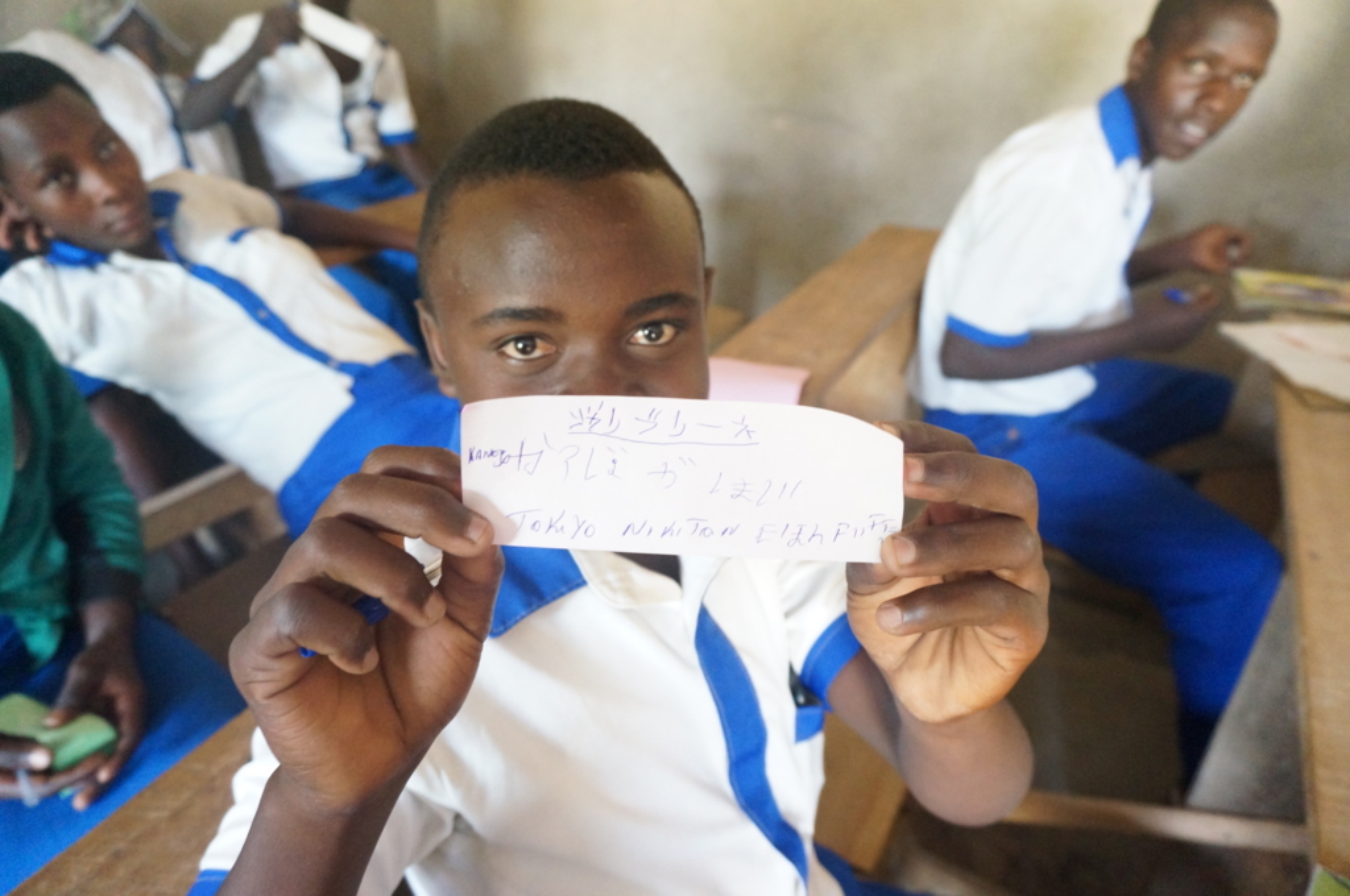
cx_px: 675
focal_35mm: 24
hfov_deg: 73.8
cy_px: 448
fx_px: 899
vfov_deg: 53.0
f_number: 3.5
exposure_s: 1/40
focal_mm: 16
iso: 3200
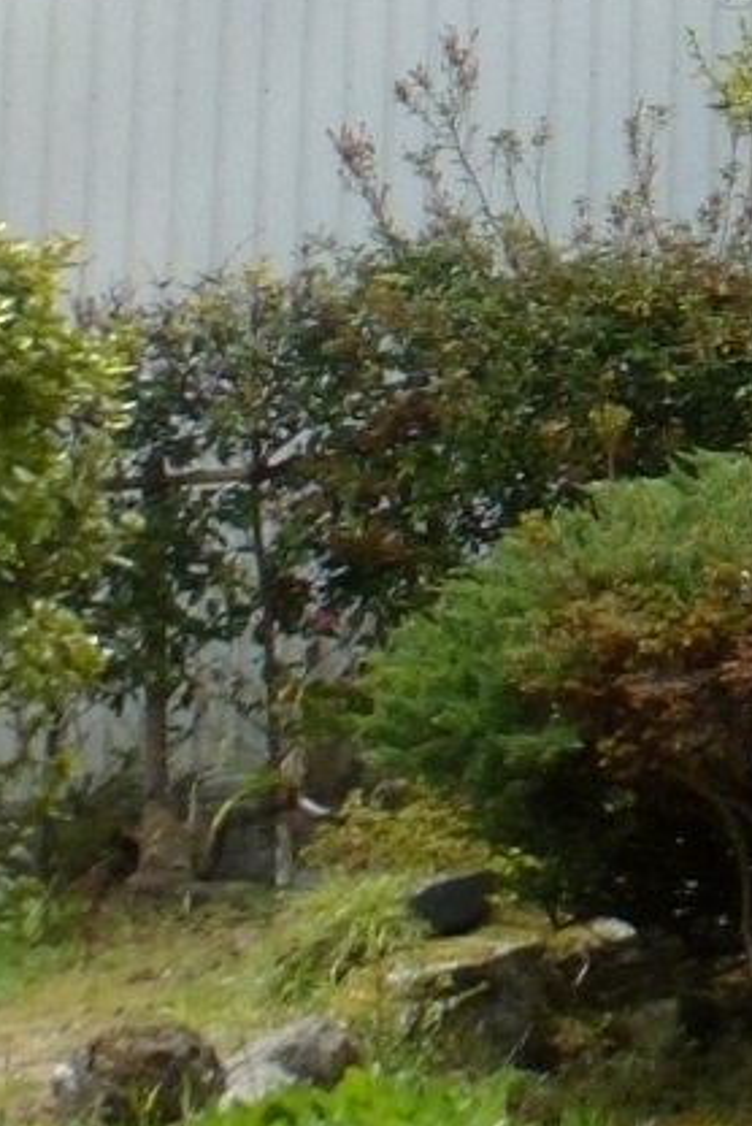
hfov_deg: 8.4
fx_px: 4160
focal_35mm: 133
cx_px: 2407
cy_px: -885
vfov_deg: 13.8
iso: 100
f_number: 4
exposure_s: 1/500
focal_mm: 4.7
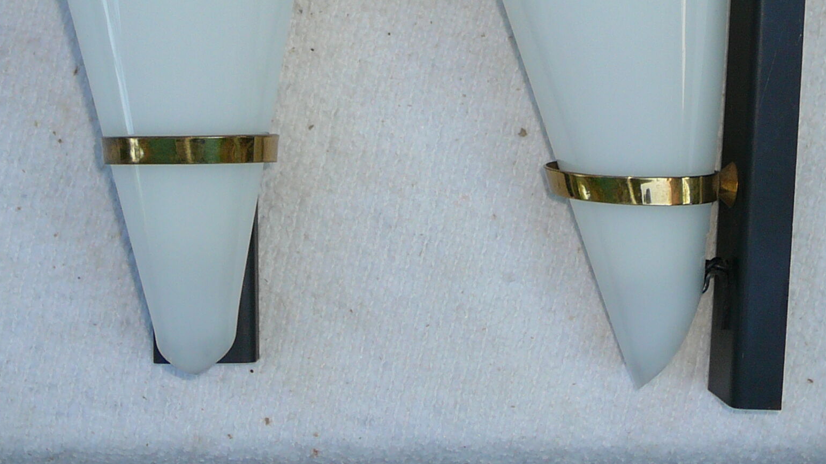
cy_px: 21
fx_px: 2059
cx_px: 420
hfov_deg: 22.7
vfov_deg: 12.7
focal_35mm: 94
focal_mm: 7.8
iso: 80
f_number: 3.4
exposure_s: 1/100
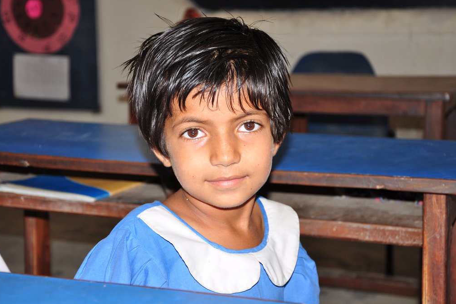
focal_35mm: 73
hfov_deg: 27.7
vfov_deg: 18.7
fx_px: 925
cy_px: 151
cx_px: 226
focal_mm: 48
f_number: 5.6
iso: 200
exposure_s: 1/160
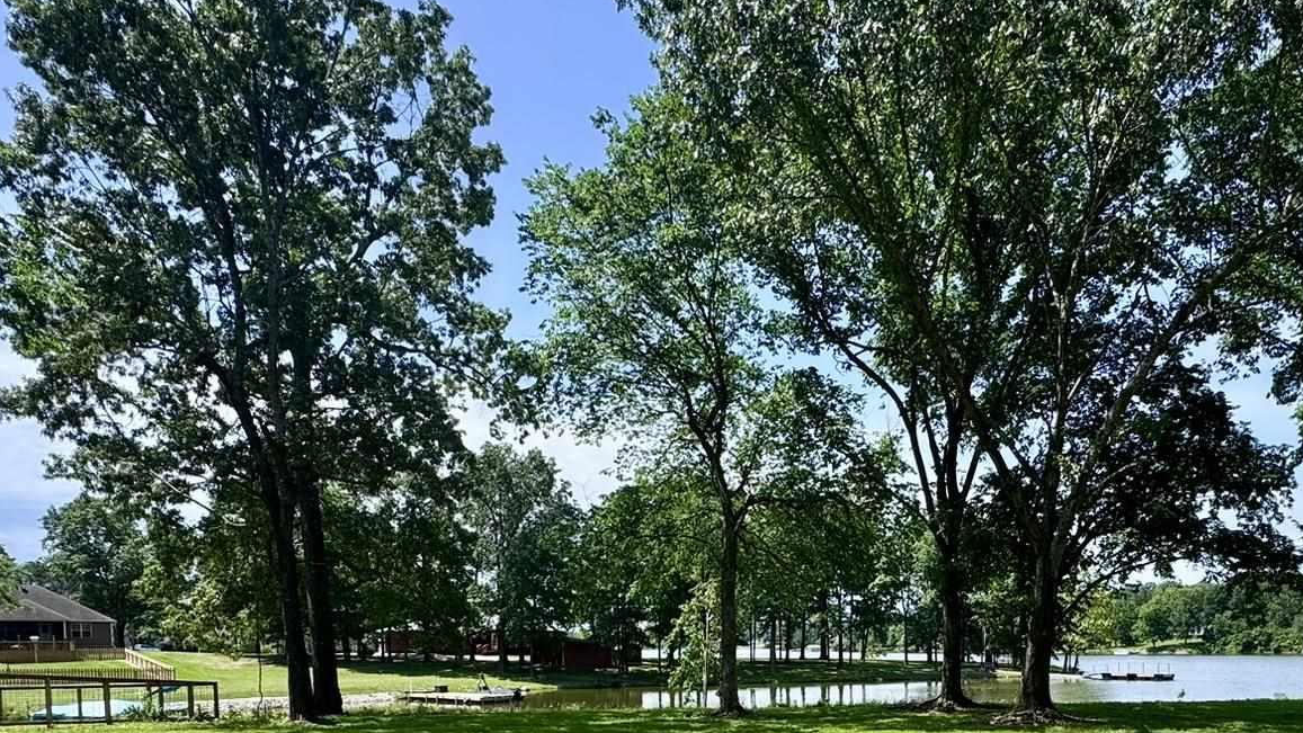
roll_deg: +0.6
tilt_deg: -3.7
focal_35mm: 27
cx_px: 828
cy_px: 698
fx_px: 933
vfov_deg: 39.0
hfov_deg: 68.6
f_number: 2.2
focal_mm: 2.22
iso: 50
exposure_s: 1/1078
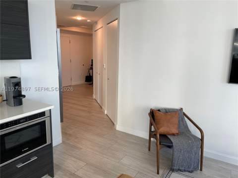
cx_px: 119
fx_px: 179
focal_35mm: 26
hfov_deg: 67.3
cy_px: 89
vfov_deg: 53.1
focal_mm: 4.2
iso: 80
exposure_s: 1/121
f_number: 1.6
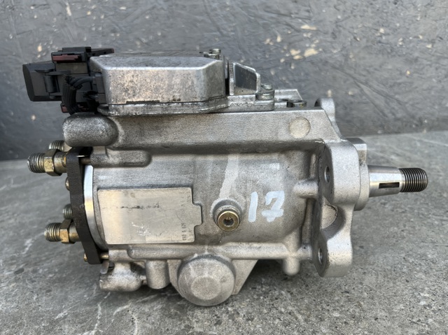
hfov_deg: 67.3
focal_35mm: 26
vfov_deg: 53.0
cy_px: 168
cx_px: 224
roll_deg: +5.1
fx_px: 336
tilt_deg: -19.0
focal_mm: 5.1
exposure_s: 1/160
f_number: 1.6
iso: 40
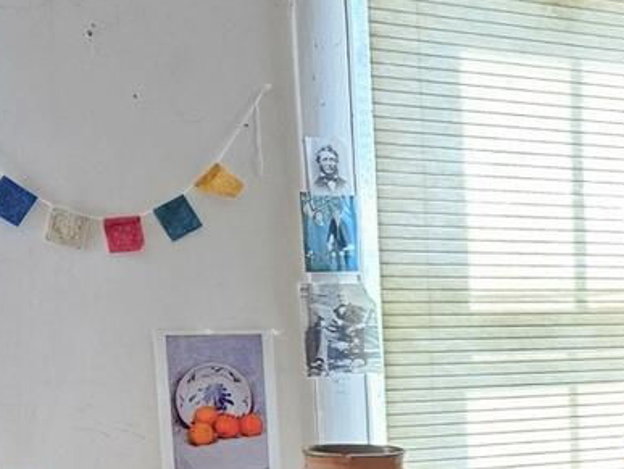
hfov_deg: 18.0
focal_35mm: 95
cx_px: 984
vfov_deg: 15.0
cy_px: 574
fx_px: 1714
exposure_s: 1/240
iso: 400
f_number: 1.8
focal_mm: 5.4
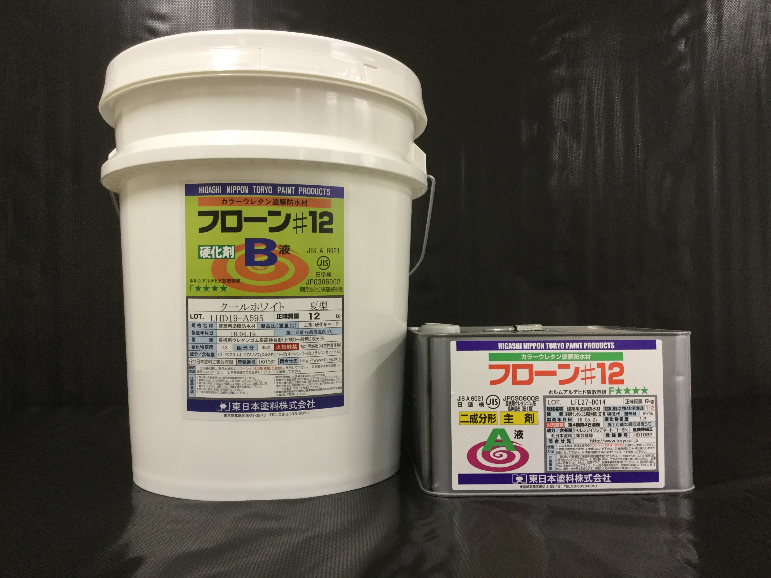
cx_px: 386
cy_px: 289
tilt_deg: +0.3
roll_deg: +0.1
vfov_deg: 45.4
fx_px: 690
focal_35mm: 31
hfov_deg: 58.4
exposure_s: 1/33
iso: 100
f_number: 2.4
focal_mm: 3.3
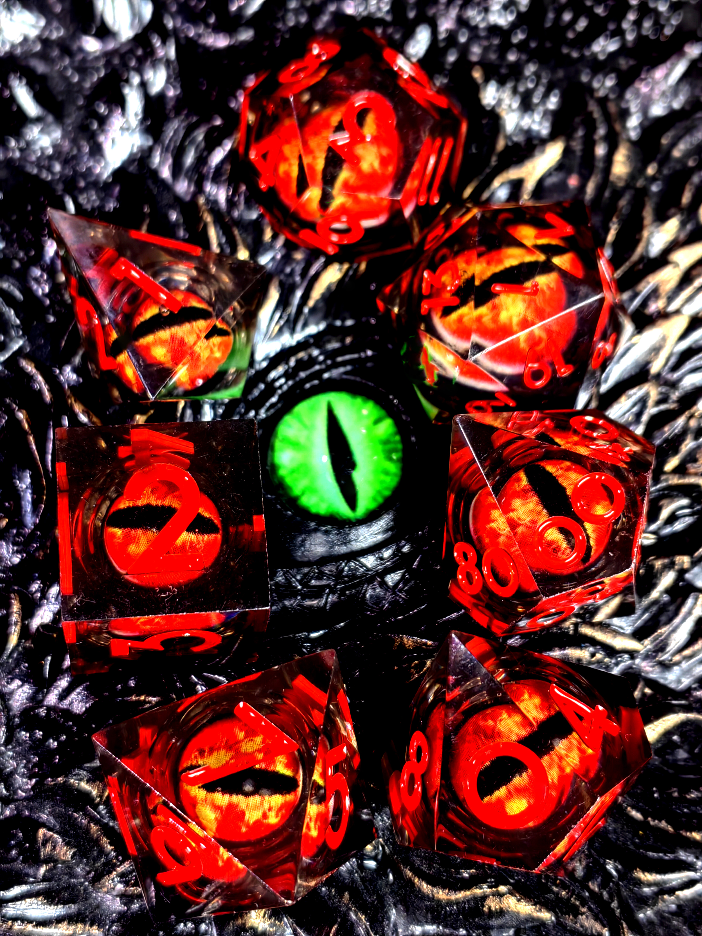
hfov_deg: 27.5
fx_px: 1433
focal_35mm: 53
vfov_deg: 36.2
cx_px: 351
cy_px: 468
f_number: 1.8
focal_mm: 5.54
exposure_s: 1/320
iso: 80
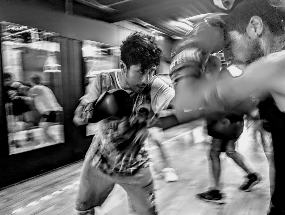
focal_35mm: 24
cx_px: 142
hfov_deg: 71.5
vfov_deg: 56.9
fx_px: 198
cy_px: 108
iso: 1342
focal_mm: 6.9
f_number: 1.68
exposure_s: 1/120
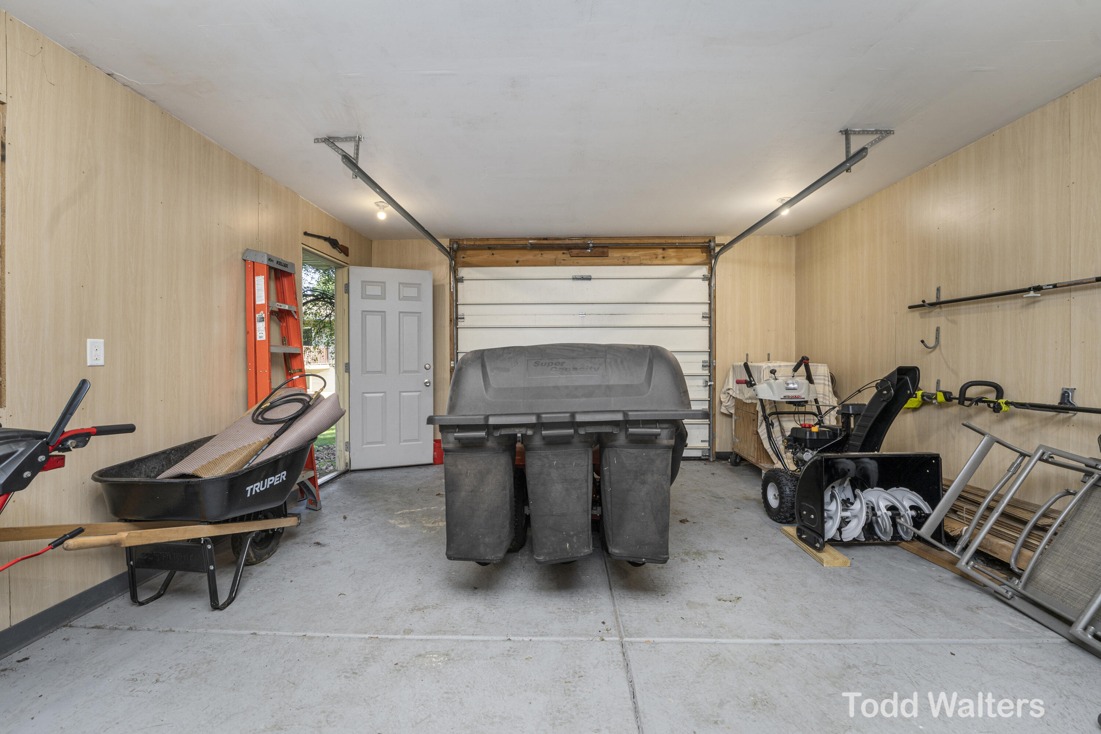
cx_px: 550
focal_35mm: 14
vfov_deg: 81.2
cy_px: 367
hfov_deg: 104.3
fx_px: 428
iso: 400
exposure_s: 1/125
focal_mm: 14
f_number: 7.1
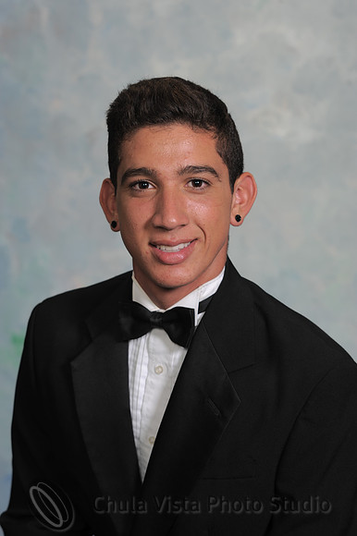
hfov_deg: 10.1
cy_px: 268
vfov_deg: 15.2
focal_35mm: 135
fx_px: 2010
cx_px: 178
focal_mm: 135
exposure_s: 1/125
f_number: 7.1
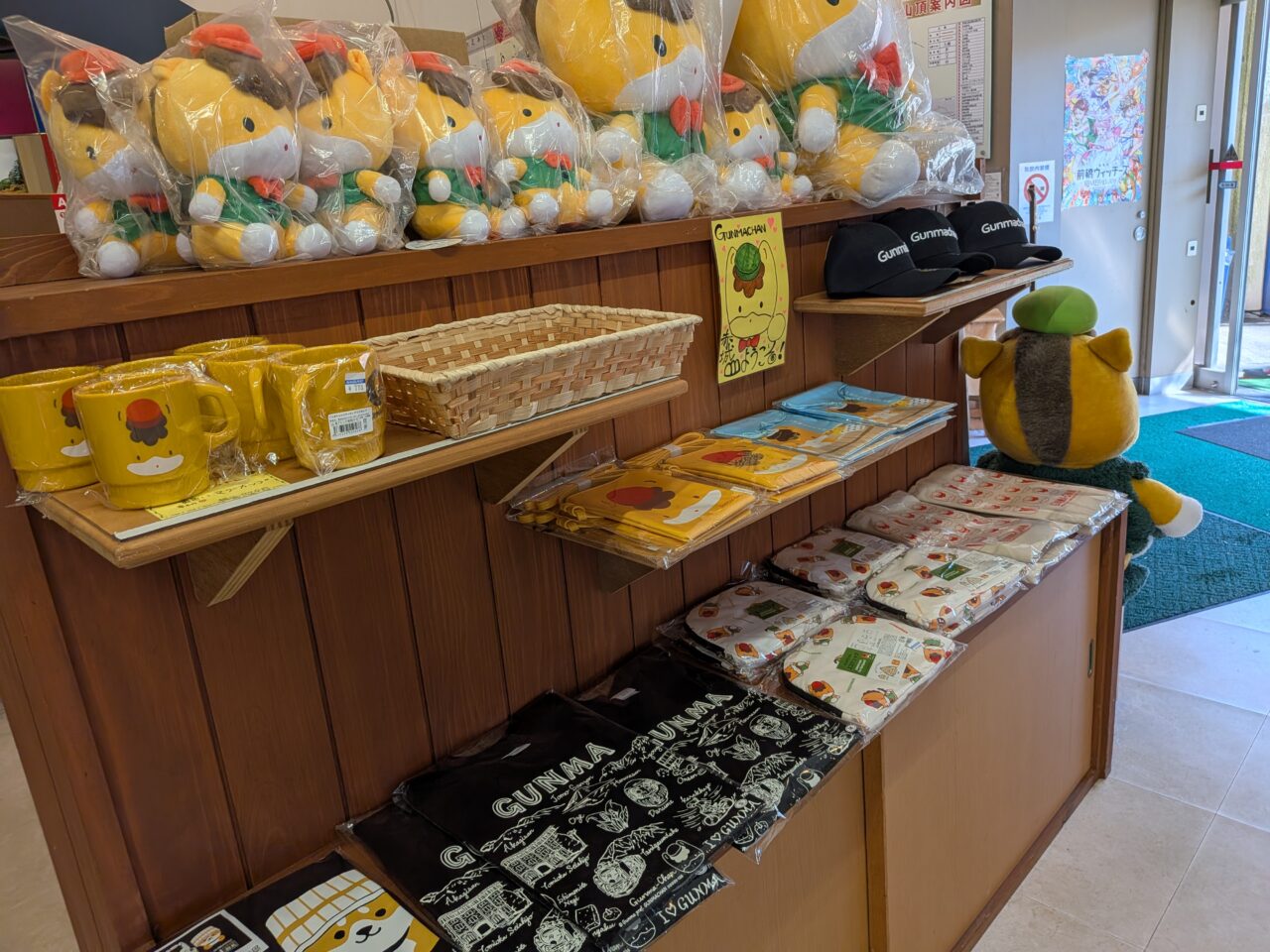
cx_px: 635
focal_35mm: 24
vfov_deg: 56.8
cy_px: 476
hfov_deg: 71.6
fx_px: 881
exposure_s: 1/571
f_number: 1.7
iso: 28
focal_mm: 4.53
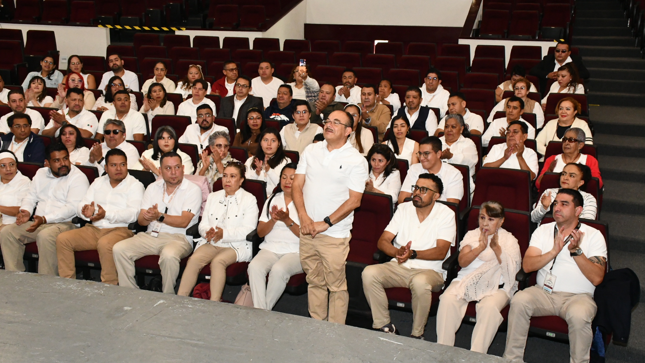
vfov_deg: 29.0
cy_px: 187
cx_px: 322
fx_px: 701
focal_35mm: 41
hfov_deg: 49.4
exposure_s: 1/40
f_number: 10
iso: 3600
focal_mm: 26
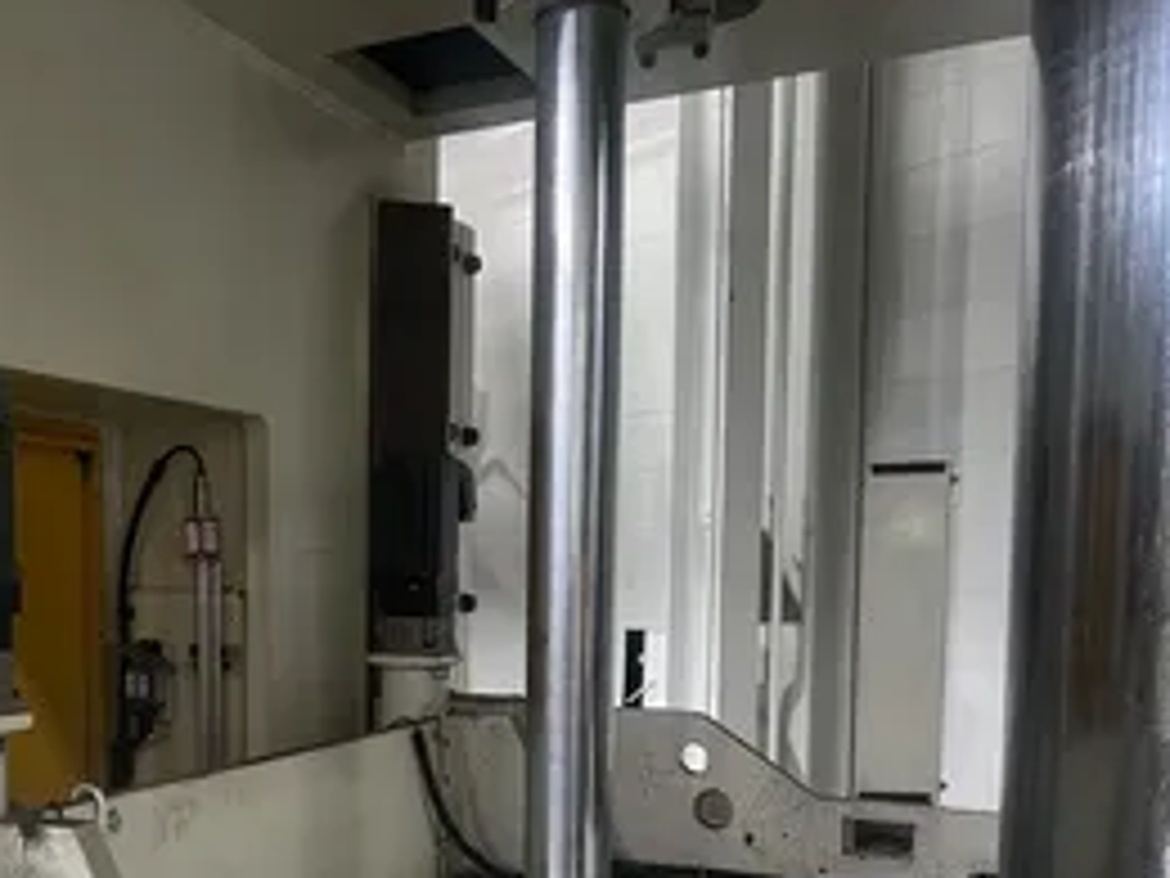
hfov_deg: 45.4
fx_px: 1352
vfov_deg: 35.2
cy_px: 653
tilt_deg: -3.7
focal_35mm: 40
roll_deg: -1.2
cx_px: 315
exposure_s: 1/60
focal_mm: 5.7
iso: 125
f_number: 1.5
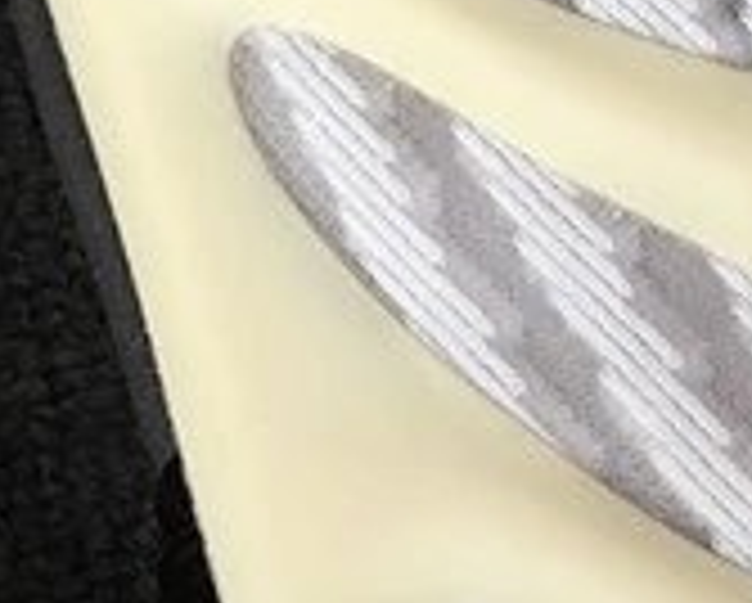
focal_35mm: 163
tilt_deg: -60.2
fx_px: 3632
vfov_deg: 9.1
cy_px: -425
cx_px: 495
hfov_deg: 11.8
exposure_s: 1/100
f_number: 2.4
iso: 40
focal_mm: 3.3
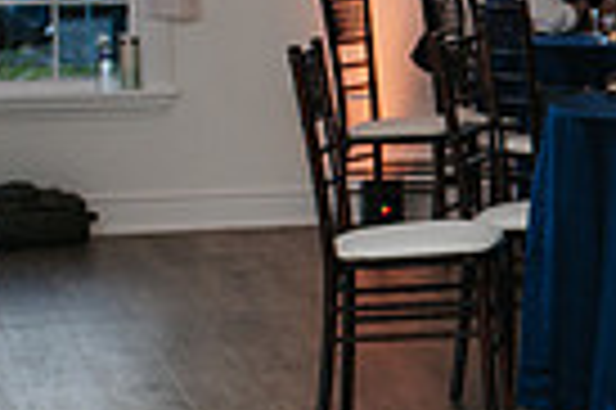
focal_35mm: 185
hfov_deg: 10.2
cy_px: 165
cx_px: 1285
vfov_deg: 7.4
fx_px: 3162
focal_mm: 35
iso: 800
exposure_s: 1/200
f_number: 3.2
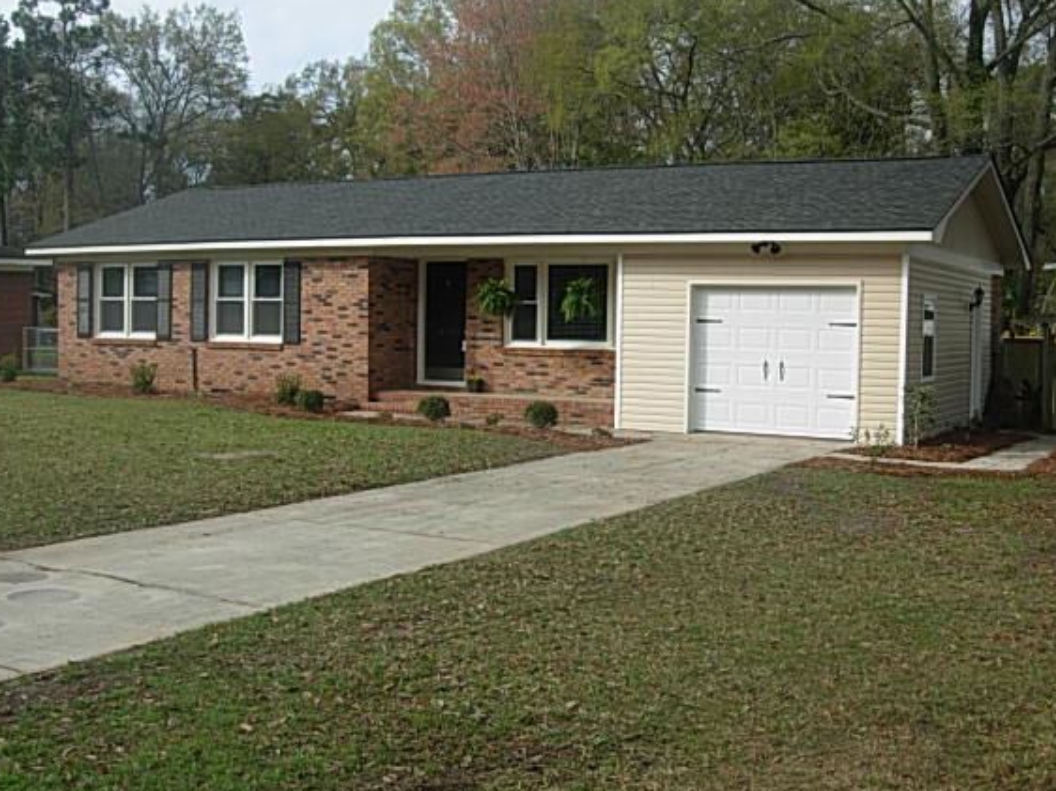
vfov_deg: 35.1
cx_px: 579
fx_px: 1250
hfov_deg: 45.7
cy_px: 383
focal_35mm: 41
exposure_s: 1/287
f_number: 5.4
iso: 50
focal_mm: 7.5
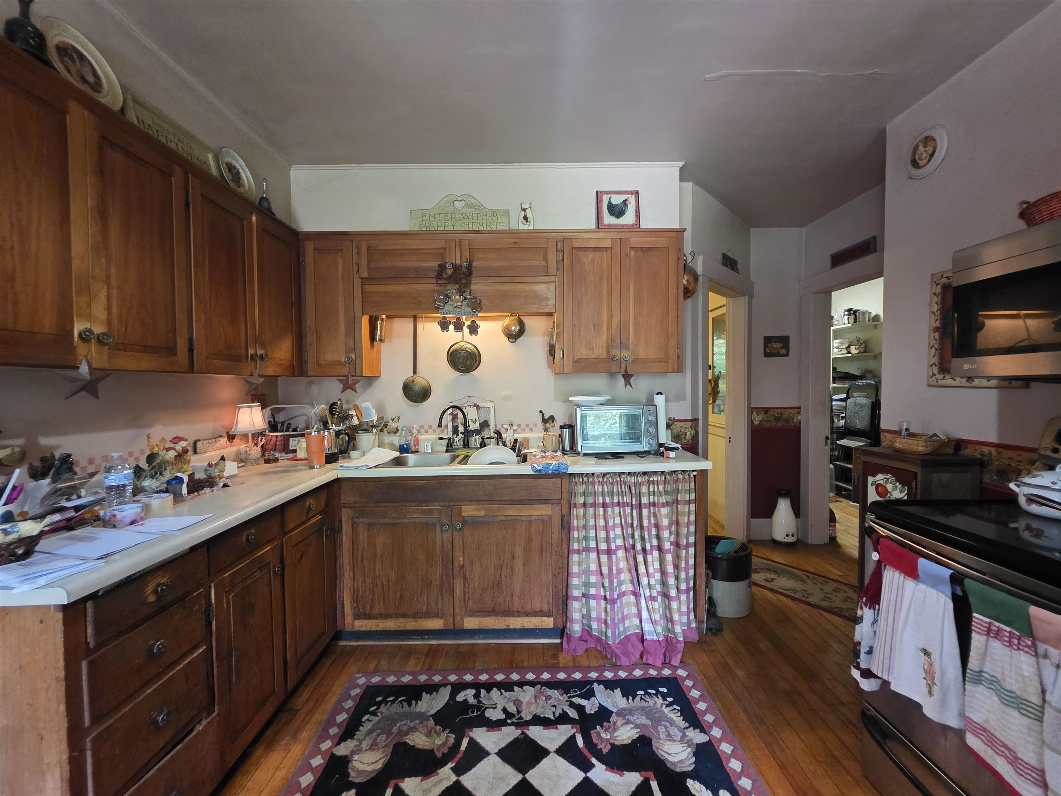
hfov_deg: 106.2
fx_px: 398
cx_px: 530
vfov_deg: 89.9
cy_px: 398
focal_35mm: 13
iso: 640
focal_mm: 2.2
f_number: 1.9
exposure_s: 1/60
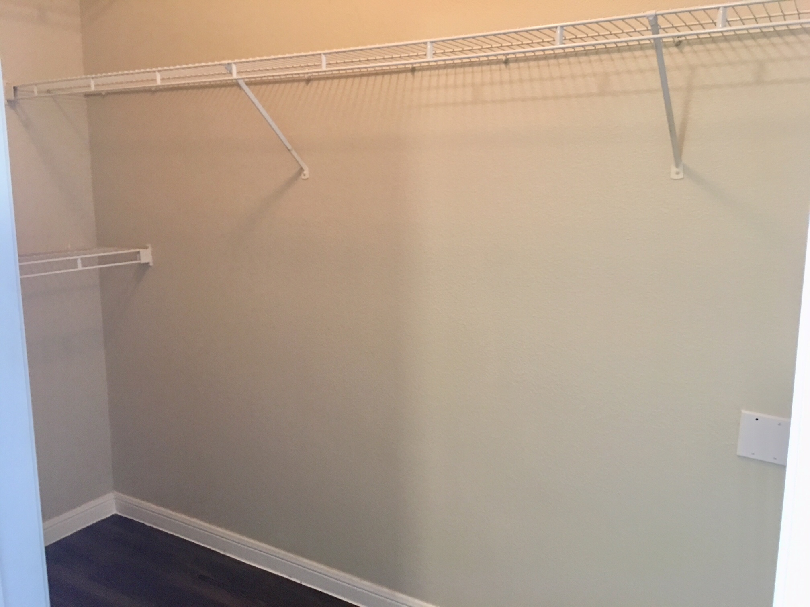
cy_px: 304
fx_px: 679
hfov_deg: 61.7
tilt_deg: -9.1
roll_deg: -0.6
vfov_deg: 48.2
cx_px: 405
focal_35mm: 29
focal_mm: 4.15
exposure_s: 1/4
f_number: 2.2
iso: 50
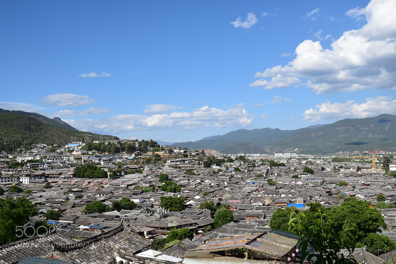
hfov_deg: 51.3
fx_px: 413
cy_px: 132
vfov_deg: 35.5
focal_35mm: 38
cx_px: 198
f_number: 11
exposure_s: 1/320
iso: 200
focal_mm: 25
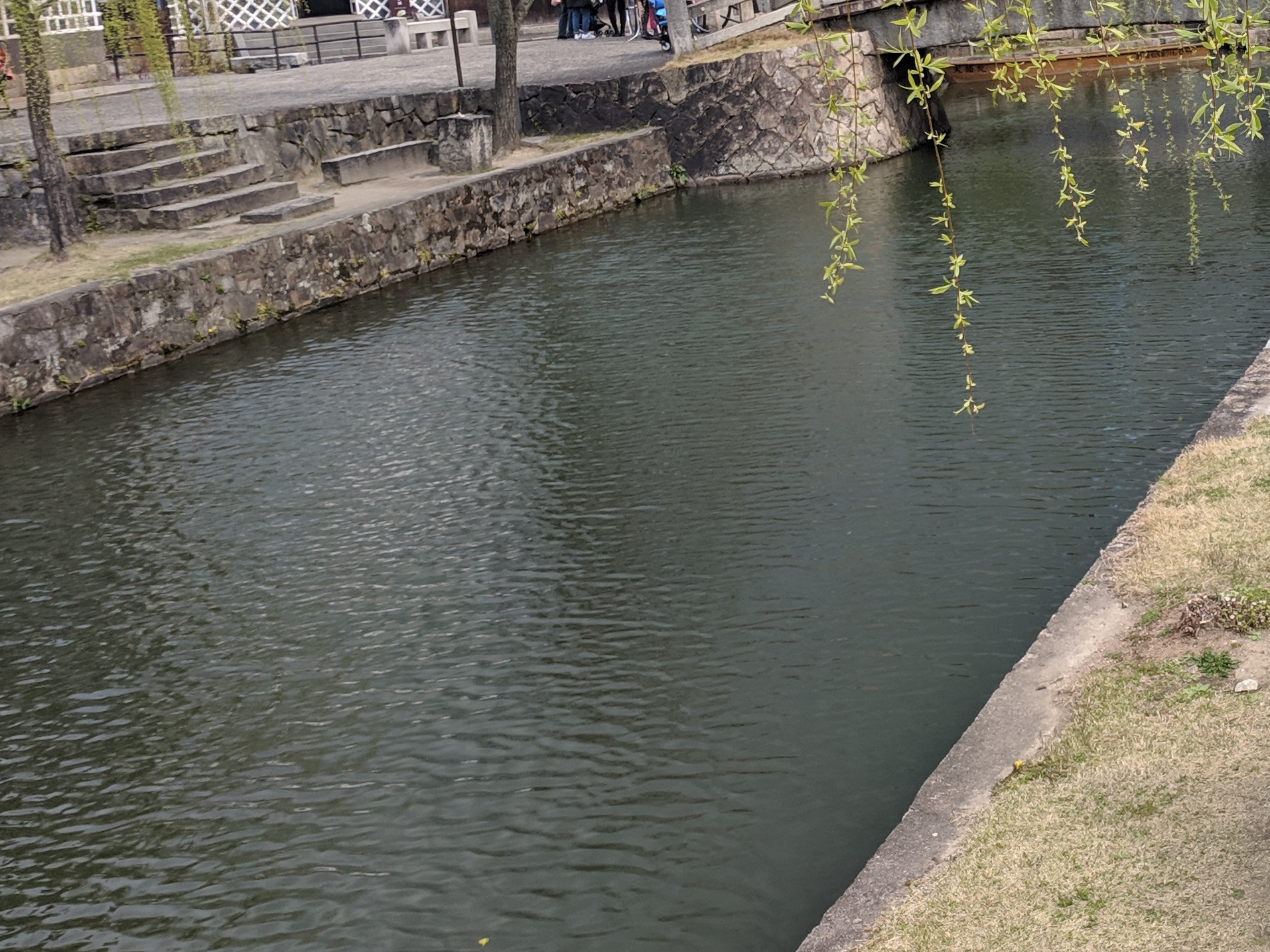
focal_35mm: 55
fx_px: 2018
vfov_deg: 26.2
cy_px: 246
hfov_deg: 32.2
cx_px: 1264
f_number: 2
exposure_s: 1/620
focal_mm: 4.67
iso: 50
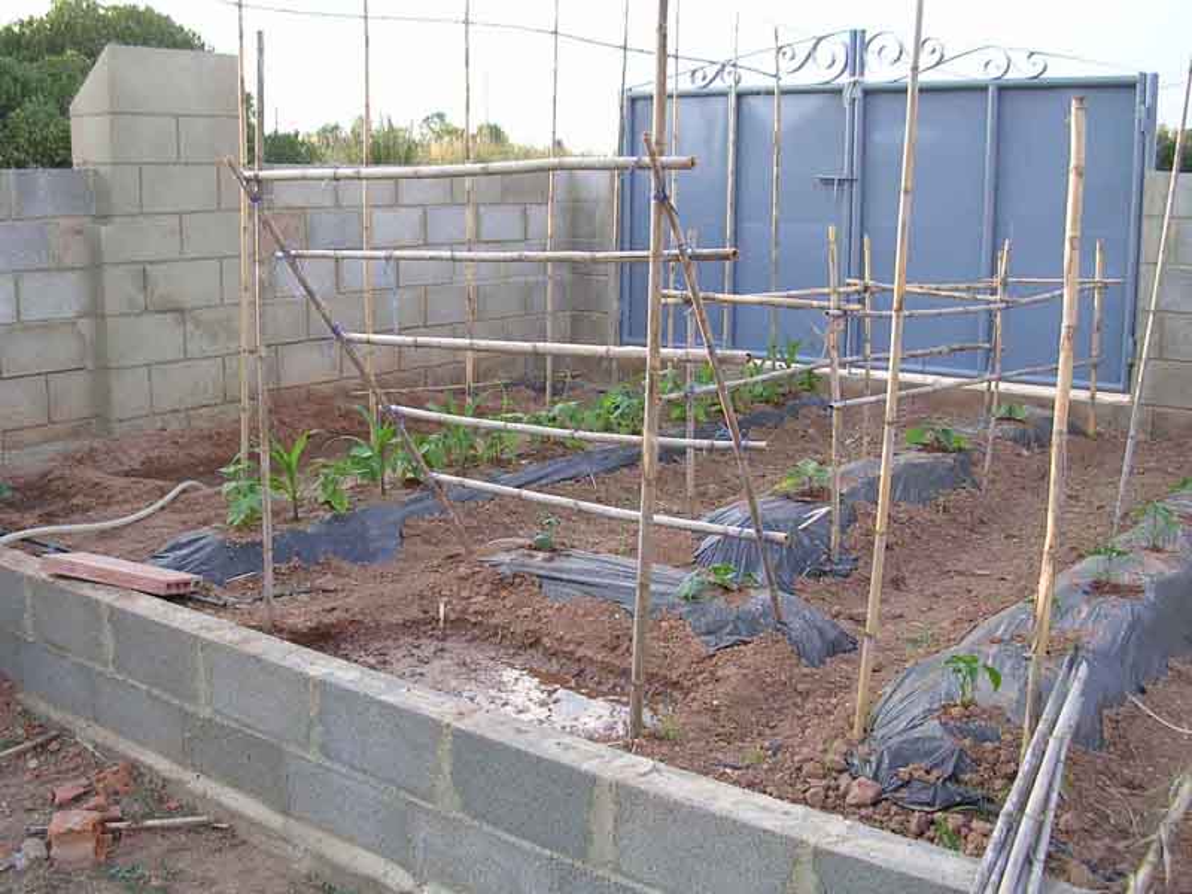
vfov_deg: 37.7
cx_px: 596
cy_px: 447
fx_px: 1309
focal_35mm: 38
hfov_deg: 49.0
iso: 50
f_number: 2.8
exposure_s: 1/118
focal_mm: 5.8
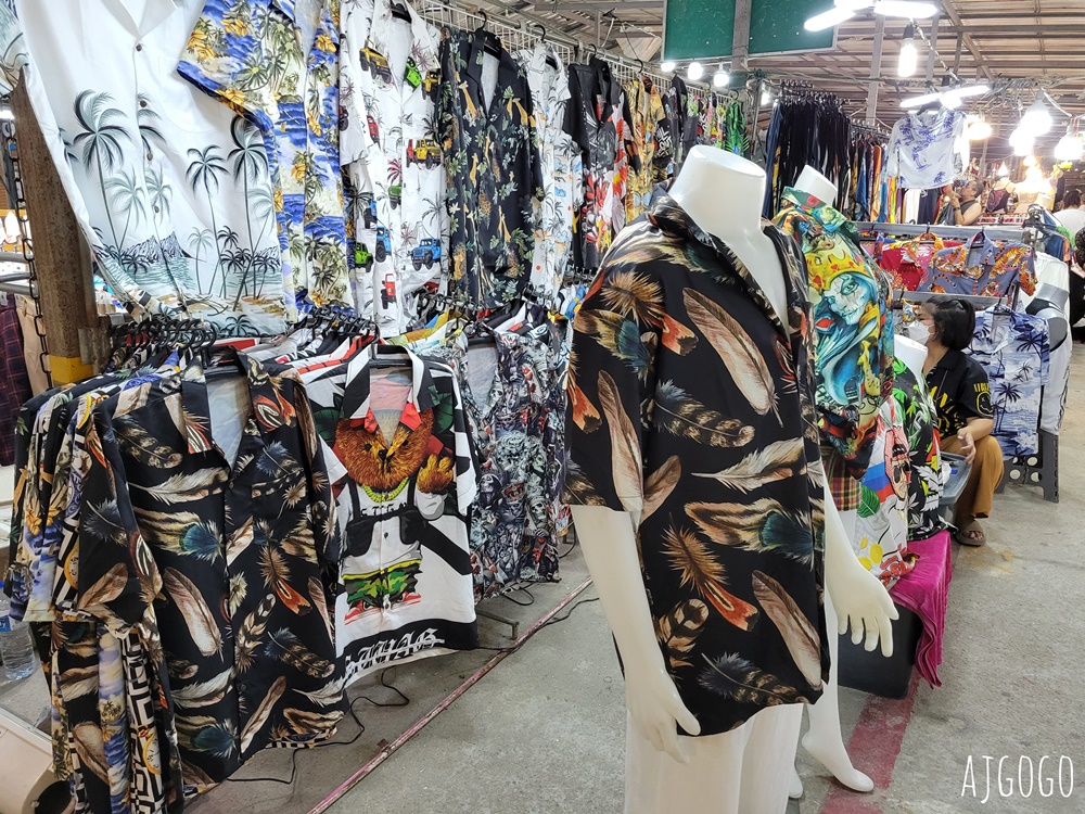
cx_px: 542
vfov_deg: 53.1
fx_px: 815
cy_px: 407
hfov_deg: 67.3
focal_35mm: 26
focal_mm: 5.4
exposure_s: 1/100
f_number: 1.8
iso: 320
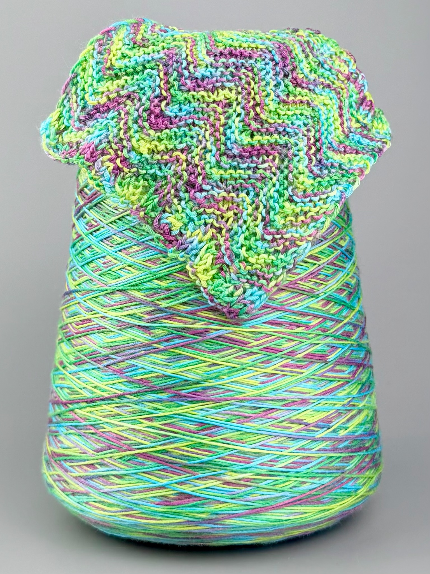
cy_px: 287
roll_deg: +1.0
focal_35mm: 24
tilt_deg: -0.6
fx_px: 398
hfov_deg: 56.8
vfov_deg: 71.6
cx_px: 215
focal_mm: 6.76
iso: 80
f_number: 1.78
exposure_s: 1/849
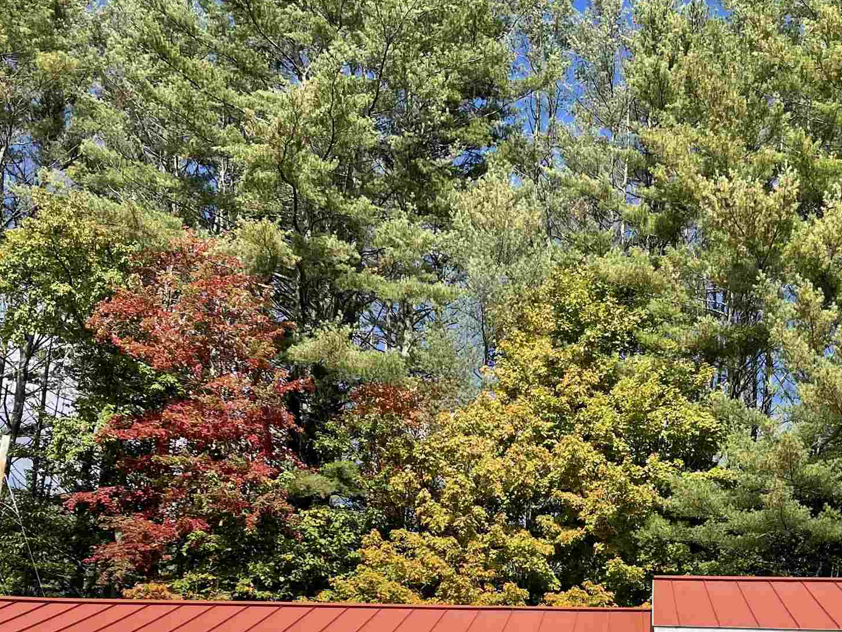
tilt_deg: +10.0
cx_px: 635
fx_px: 1338
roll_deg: -0.2
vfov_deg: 25.2
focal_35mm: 55
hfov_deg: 34.2
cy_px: 647
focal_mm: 4.2
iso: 32
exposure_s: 1/3125
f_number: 1.6
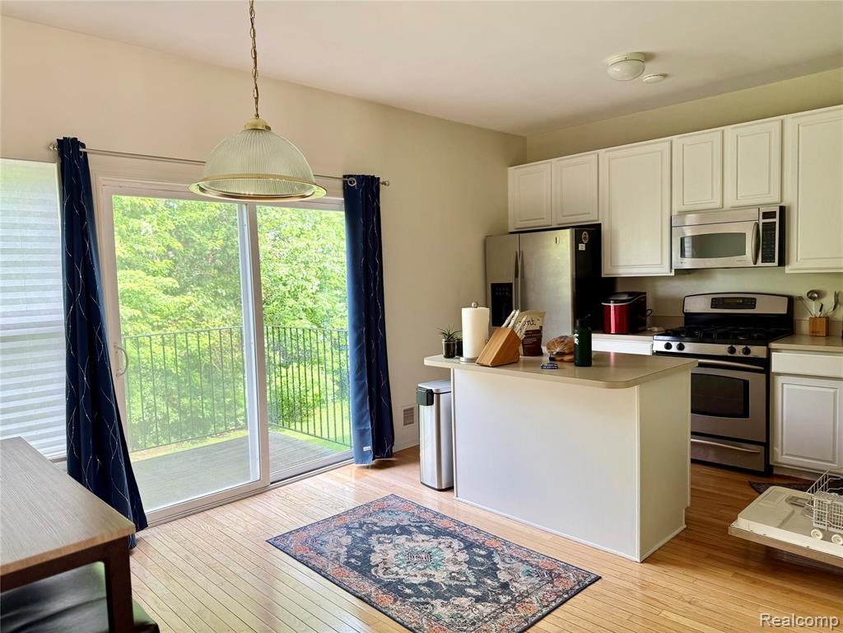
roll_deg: +1.5
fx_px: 584
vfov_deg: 56.8
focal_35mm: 24
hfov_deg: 71.6
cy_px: 316
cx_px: 422
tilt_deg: -2.1
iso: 64
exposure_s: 1/121
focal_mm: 6.76
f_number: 1.78
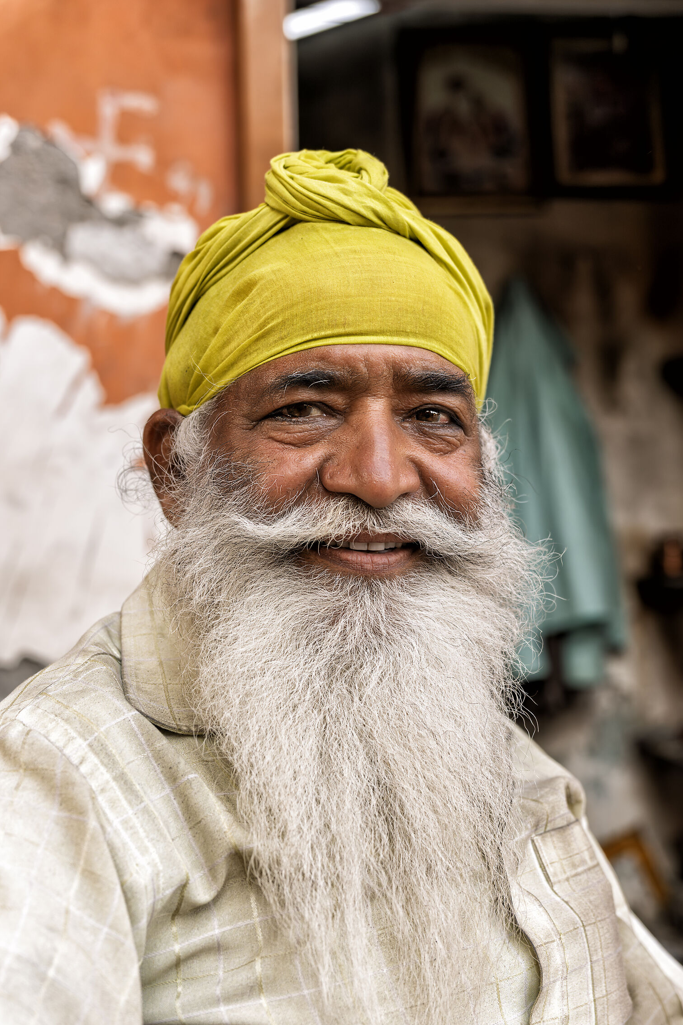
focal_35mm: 53
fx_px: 1508
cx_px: 354
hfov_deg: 25.5
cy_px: 529
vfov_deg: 37.5
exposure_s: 1/250
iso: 500
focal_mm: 50
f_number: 4
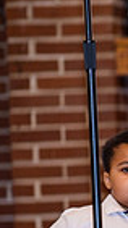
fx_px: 2736
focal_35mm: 452
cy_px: 195
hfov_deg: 2.6
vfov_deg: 4.8
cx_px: 431
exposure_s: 1/100
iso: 125
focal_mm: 105
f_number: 1.4
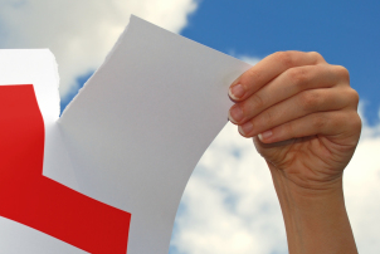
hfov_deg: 18.1
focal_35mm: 112
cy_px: 159
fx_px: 1183
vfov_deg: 12.3
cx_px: 67
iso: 100
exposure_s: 1/160
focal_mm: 44
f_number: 10
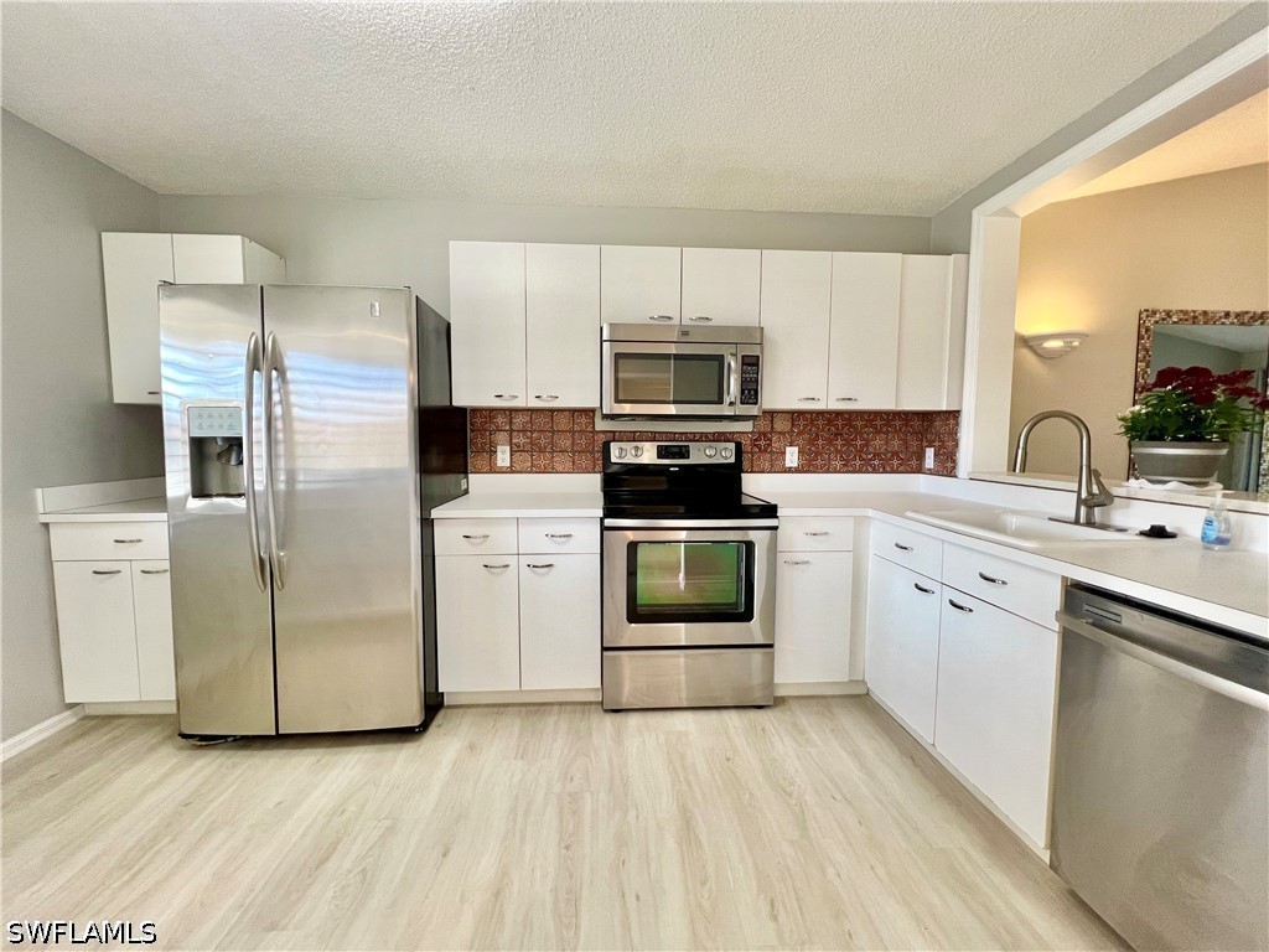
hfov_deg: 106.2
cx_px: 634
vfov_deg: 89.9
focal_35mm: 13
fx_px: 477
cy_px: 476
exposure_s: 1/120
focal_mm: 1.57
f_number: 1.8
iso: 160
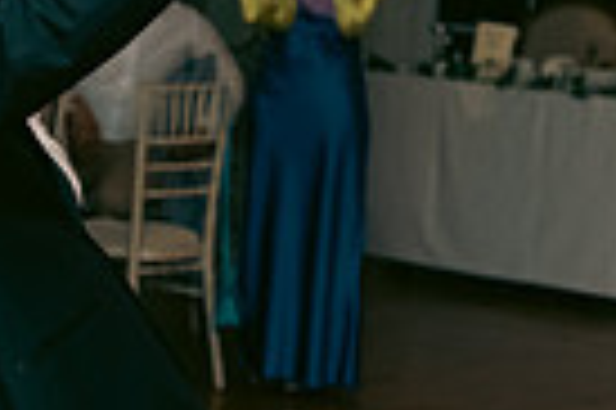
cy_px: 246
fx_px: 3042
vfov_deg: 7.7
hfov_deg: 11.3
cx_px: -184
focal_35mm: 178
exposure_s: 1/160
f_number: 3.5
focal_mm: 42
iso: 800
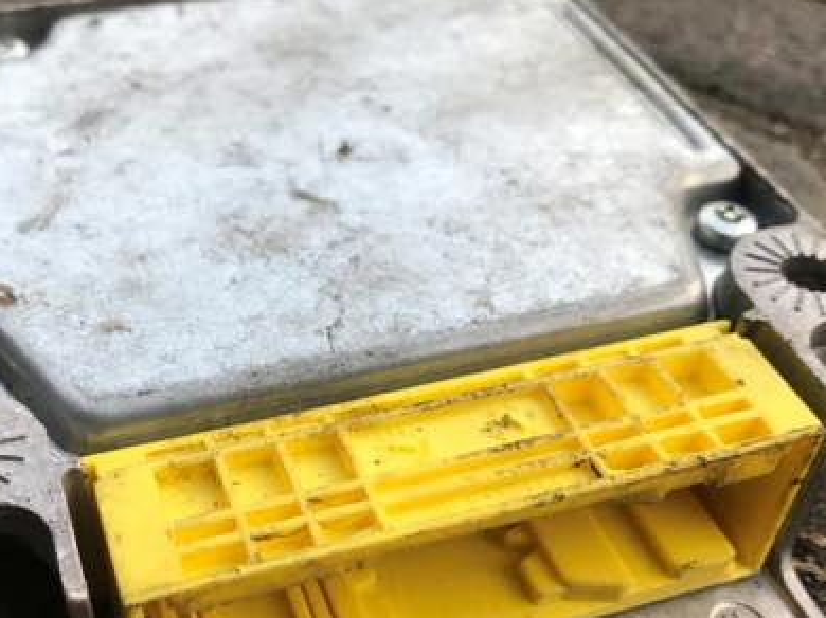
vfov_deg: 31.3
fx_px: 1097
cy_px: 399
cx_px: 352
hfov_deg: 41.2
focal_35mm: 46
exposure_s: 1/100
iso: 32
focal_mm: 3.99
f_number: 1.8
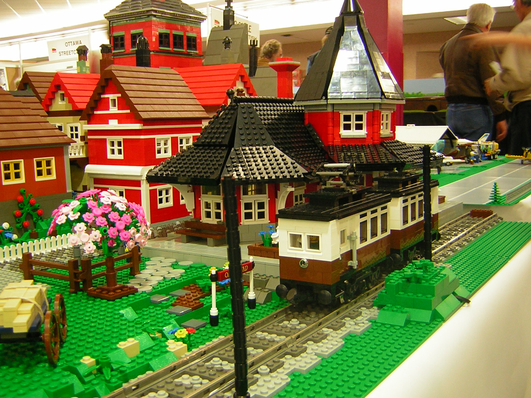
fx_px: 614
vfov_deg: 36.0
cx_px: 266
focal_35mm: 40
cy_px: 199
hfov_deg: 46.8
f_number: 2.7
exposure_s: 1/4.9
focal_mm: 5.2
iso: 65
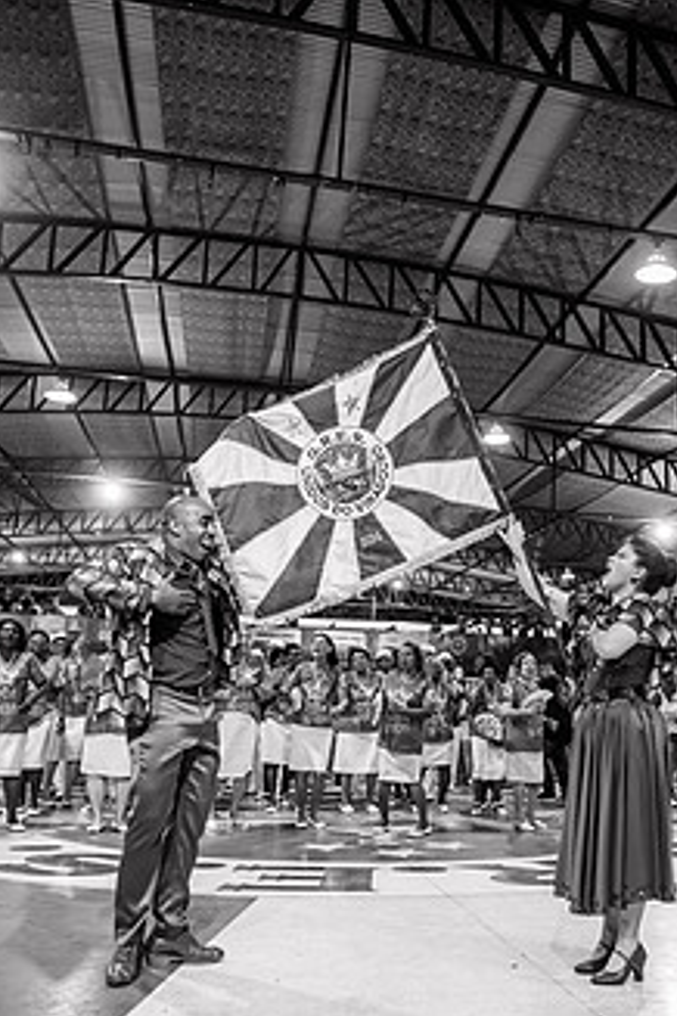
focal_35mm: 33
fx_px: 931
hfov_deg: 39.5
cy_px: 538
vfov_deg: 57.2
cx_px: 447
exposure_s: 1/250
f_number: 1.8
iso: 1600
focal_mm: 24
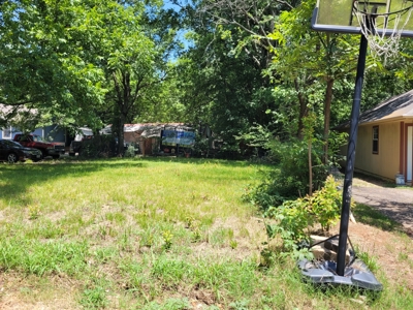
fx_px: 310
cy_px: 155
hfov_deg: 67.3
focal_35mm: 26
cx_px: 206
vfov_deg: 53.1
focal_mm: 5.4
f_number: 1.8
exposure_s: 1/809
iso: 40
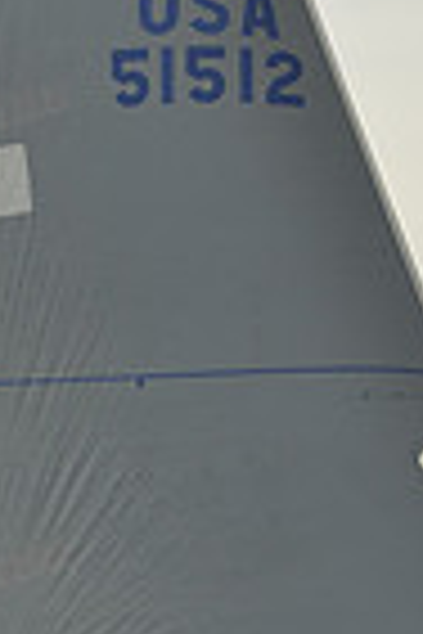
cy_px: -135
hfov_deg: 4.8
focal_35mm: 287
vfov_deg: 7.1
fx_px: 5058
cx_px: 304
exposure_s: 1/1000
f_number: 7.1
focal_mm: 70
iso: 200
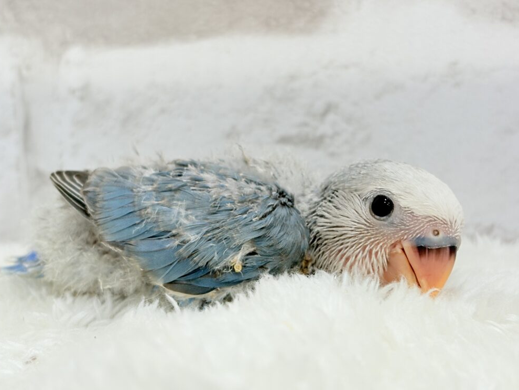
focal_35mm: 63
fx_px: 945
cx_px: 257
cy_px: 202
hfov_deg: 30.7
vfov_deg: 23.3
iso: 40
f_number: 1.6
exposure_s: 1/50
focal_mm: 5.96
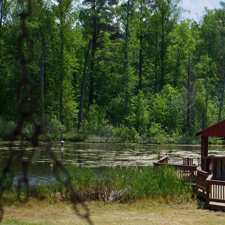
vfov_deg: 16.8
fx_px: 757
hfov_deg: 16.5
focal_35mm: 103
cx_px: 236
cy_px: 170
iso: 100
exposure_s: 1/1250
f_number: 4.5
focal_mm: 34
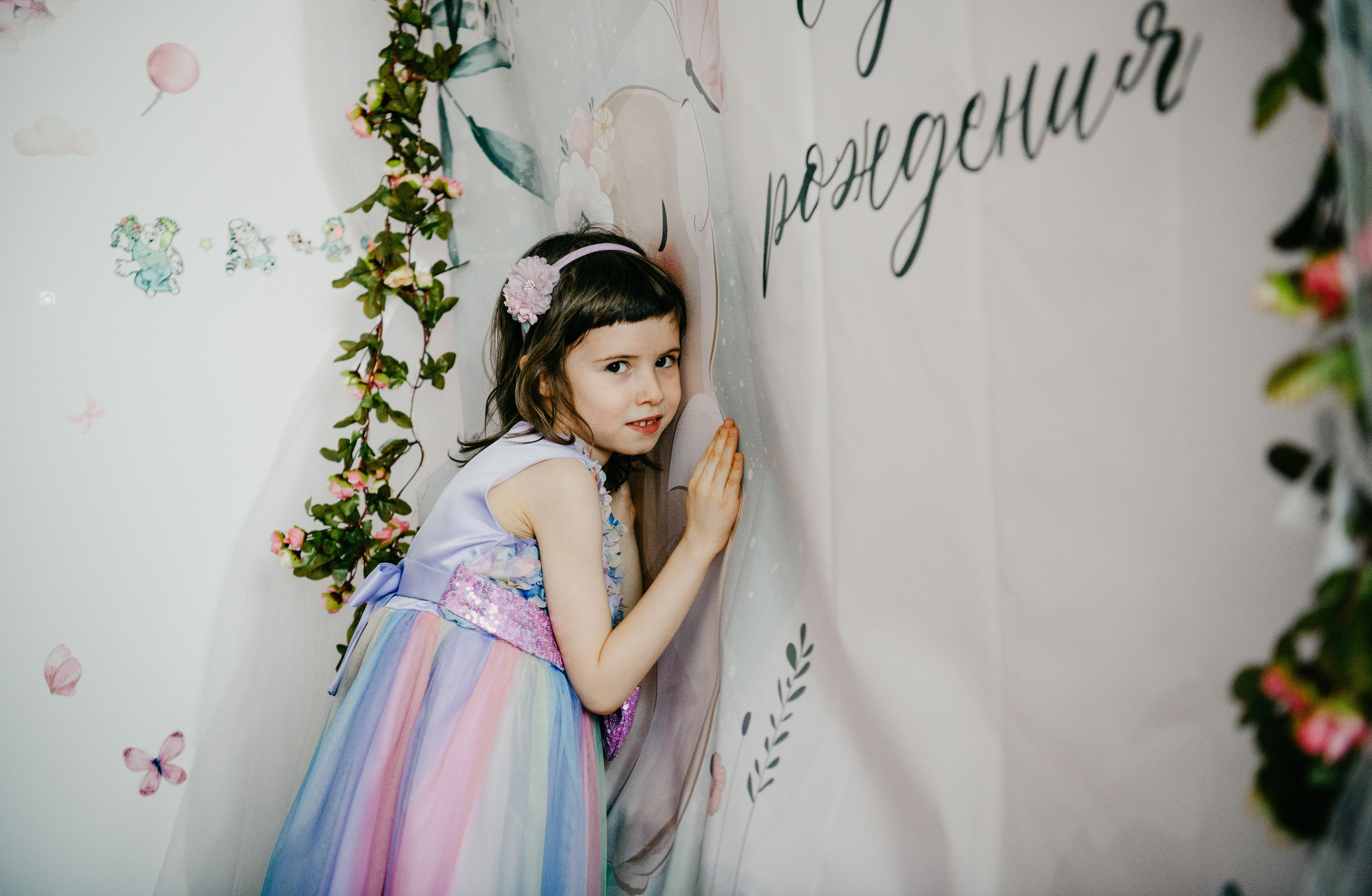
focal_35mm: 49
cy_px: 431
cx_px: 675
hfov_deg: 40.5
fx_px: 1860
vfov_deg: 27.1
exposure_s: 1/250
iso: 1000
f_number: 3.2
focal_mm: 48
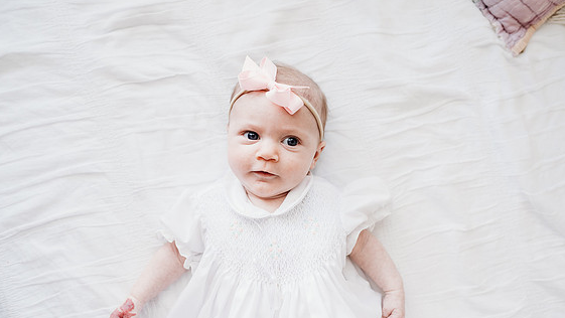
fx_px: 390
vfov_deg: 44.4
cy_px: 165
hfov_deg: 71.9
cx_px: 288
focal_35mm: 26
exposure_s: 1/100
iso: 1000
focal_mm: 24
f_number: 2.8
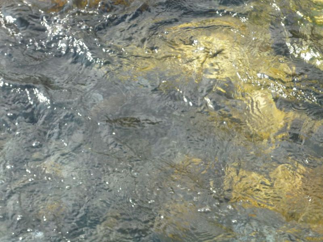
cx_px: 162
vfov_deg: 14.8
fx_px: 933
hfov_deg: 19.6
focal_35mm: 100
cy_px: 121
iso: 160
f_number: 5.1
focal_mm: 16.5
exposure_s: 1/125
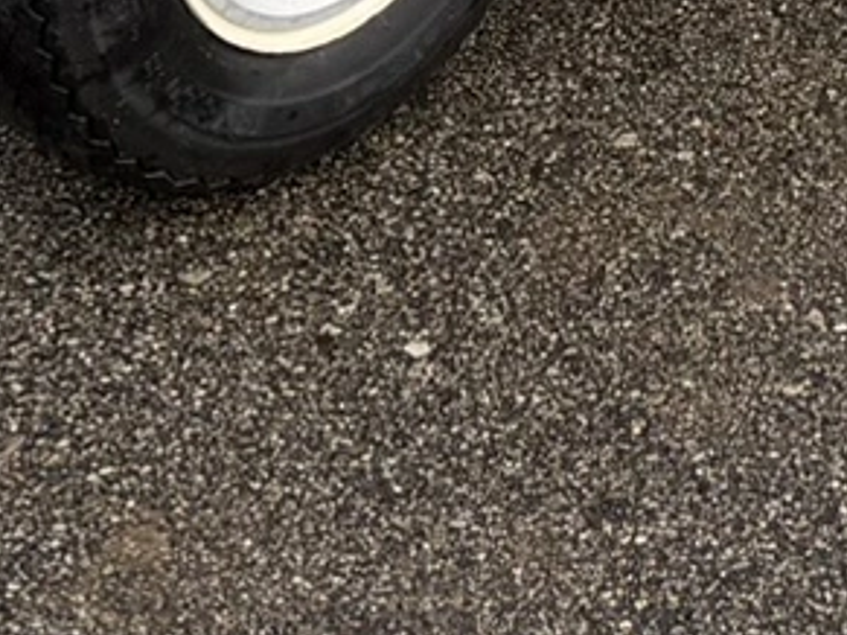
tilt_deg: -11.8
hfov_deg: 11.9
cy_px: -1270
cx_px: 736
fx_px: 4036
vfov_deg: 7.8
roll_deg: -1.0
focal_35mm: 165
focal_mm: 6.76
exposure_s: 1/211
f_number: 1.78
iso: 80
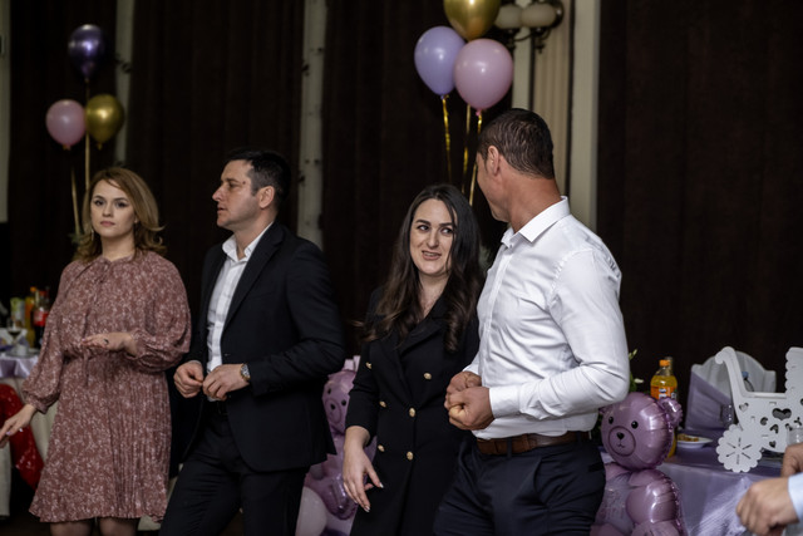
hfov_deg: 24.5
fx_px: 1852
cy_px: 268
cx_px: 402
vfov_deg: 16.5
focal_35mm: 83
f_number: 2.8
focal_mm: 55
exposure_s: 1/125
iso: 1250
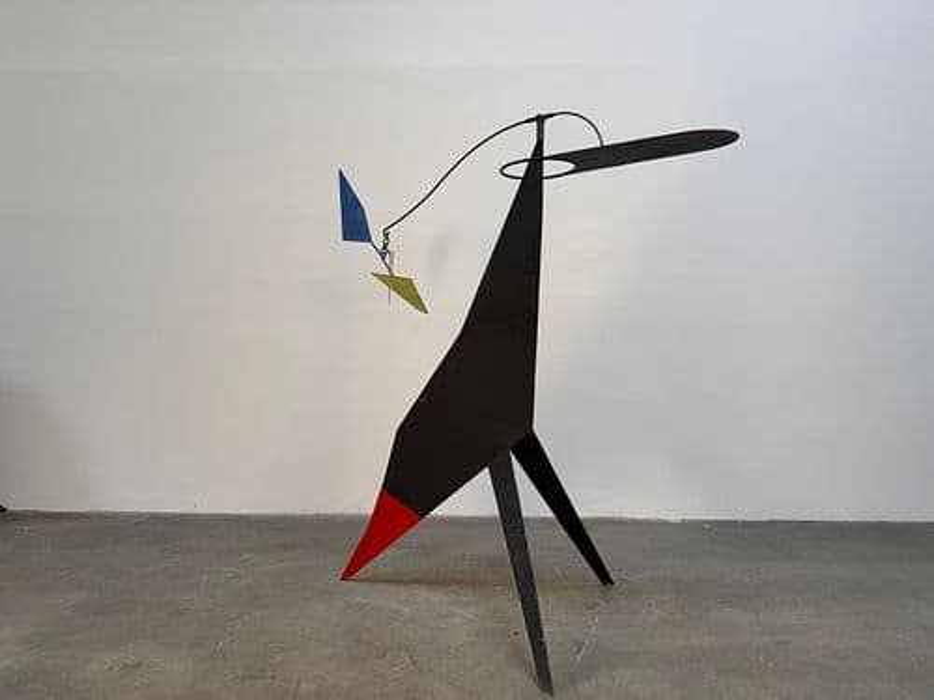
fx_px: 648
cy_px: 350
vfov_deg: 56.8
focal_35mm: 24
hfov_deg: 71.6
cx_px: 467
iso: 100
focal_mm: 6.76
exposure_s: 1/120
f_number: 1.78
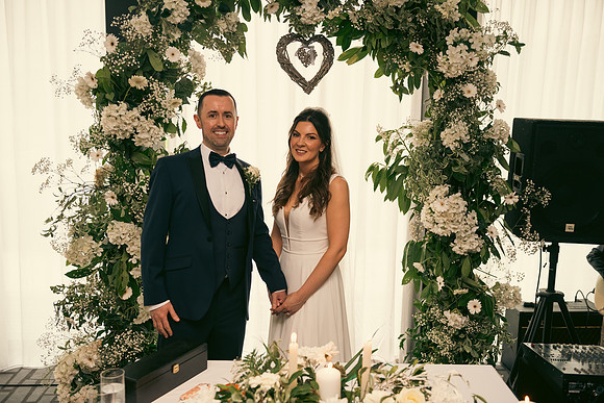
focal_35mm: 35
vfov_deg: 37.9
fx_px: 587
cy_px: 202
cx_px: 302
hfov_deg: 54.4
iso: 640
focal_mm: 35
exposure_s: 1/160
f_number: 3.5
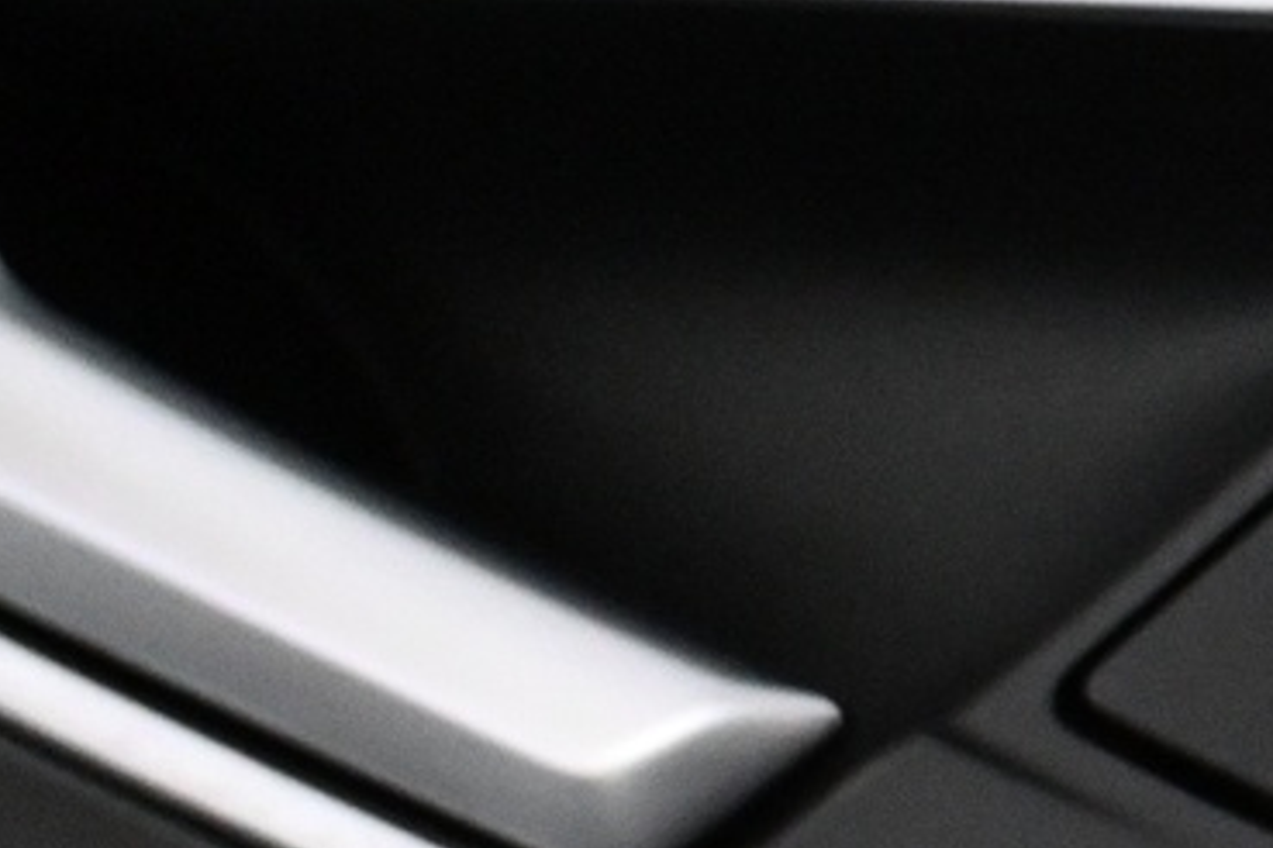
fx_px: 5587
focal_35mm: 158
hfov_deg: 11.7
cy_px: 472
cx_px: 2546
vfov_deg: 8.7
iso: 4000
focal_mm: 24
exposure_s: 1/160
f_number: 4.2
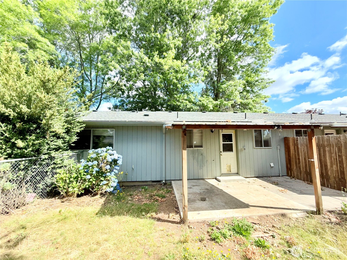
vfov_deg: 85.7
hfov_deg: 102.1
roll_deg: +0.4
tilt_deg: +6.0
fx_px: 140
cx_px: 174
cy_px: 130
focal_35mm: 14
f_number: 2.2
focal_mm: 2.22
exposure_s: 1/502
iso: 16
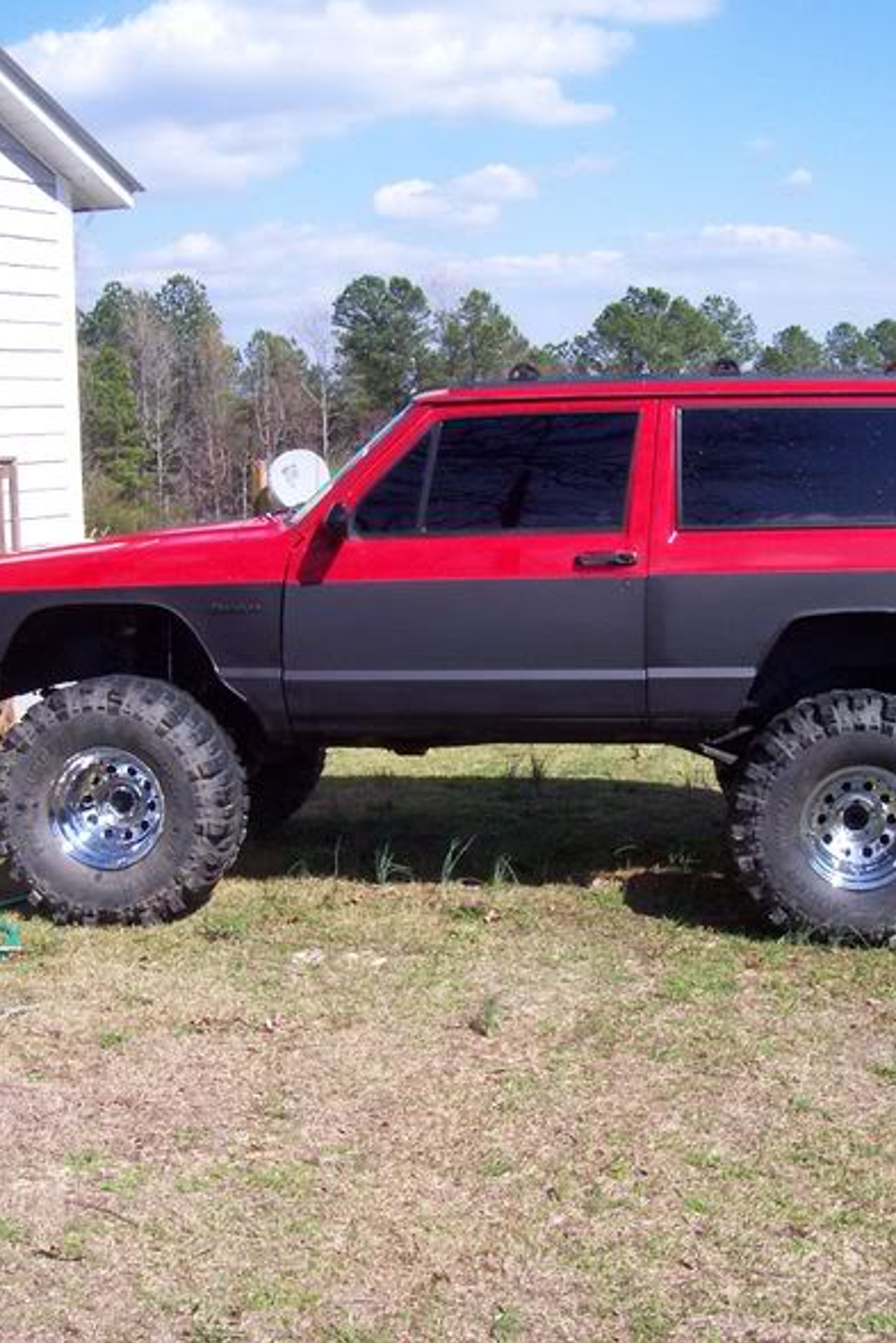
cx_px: 538
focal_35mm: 48
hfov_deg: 28.0
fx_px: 1791
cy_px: 679
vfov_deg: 41.1
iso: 80
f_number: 5.1
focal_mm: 5.6
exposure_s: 1/362
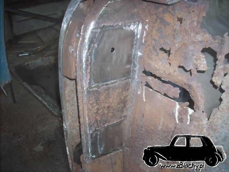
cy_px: 86
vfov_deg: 38.7
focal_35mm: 37
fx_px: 245
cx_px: 114
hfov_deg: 50.1
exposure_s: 1/60
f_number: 2.8
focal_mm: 6.2
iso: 200
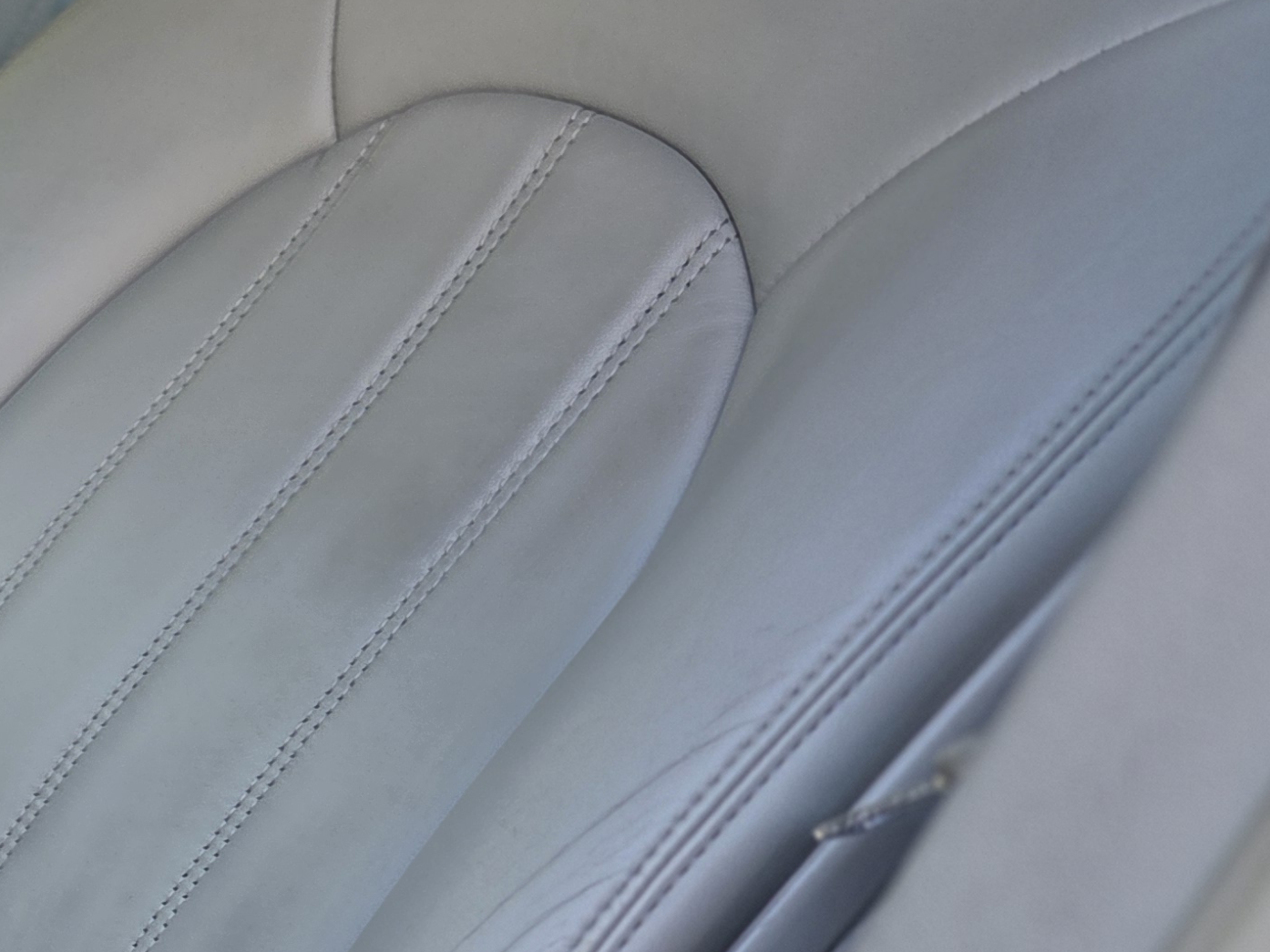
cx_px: -461
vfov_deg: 21.8
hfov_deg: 24.8
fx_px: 2421
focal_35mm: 66
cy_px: 845
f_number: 1.8
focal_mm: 5.4
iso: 64
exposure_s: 1/180
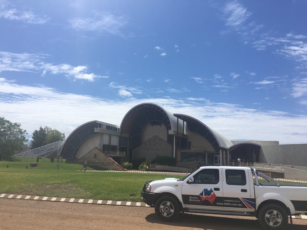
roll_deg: -1.3
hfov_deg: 61.7
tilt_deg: +12.5
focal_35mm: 29
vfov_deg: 48.2
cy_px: 115
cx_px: 154
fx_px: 257
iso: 25
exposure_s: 1/3663
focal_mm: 4.15
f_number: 2.2
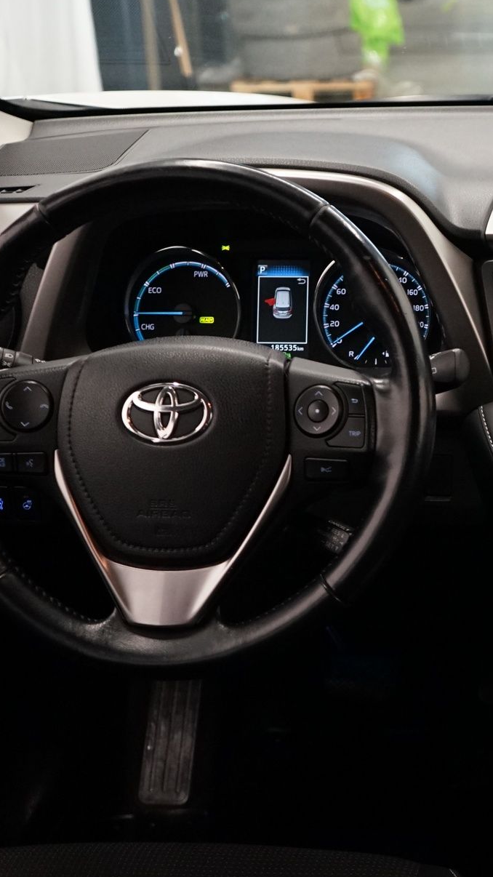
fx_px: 1465
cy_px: 353
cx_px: 589
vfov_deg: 33.2
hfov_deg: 18.2
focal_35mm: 63
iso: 2500
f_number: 3.5
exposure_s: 1/160
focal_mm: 29
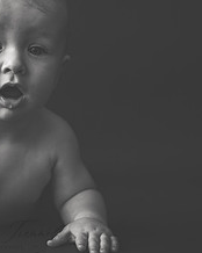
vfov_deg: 15.3
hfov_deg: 12.2
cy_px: 57
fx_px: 935
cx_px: 3
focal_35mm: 125
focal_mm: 50
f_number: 2
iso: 500
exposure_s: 1/500
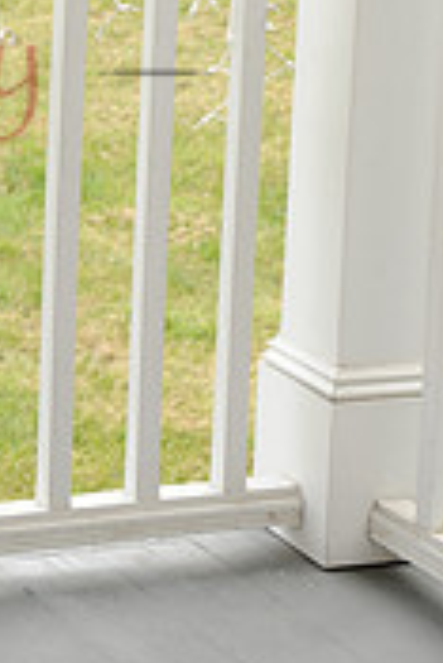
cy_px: -38
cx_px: -276
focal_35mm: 159
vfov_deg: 12.7
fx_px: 2929
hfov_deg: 8.4
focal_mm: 48
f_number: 5.6
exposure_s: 1/125
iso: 500
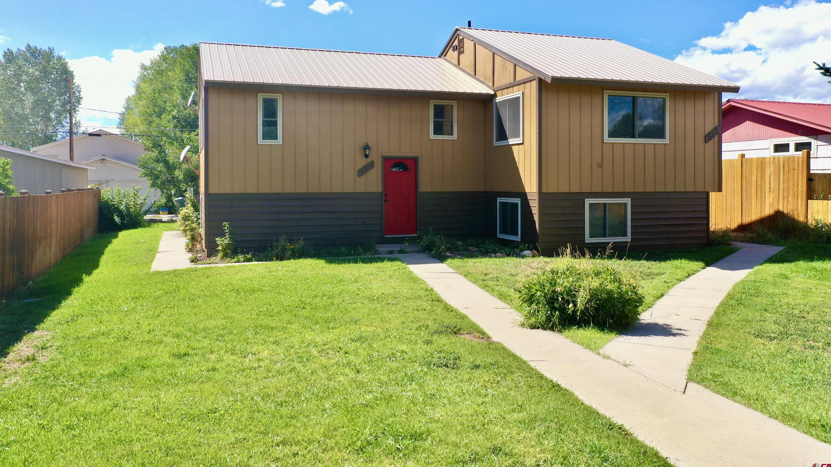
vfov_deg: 38.8
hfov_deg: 64.3
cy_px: 187
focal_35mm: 30
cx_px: 420
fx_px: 661
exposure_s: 1/120
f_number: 4
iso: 100
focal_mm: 10.26
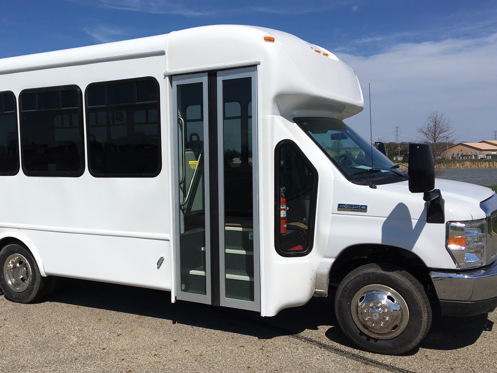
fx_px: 560
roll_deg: +2.2
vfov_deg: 36.8
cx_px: 194
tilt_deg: -2.3
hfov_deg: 47.5
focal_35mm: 39
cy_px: 199
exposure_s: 1/4808
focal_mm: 4.15
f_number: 2.2
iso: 25
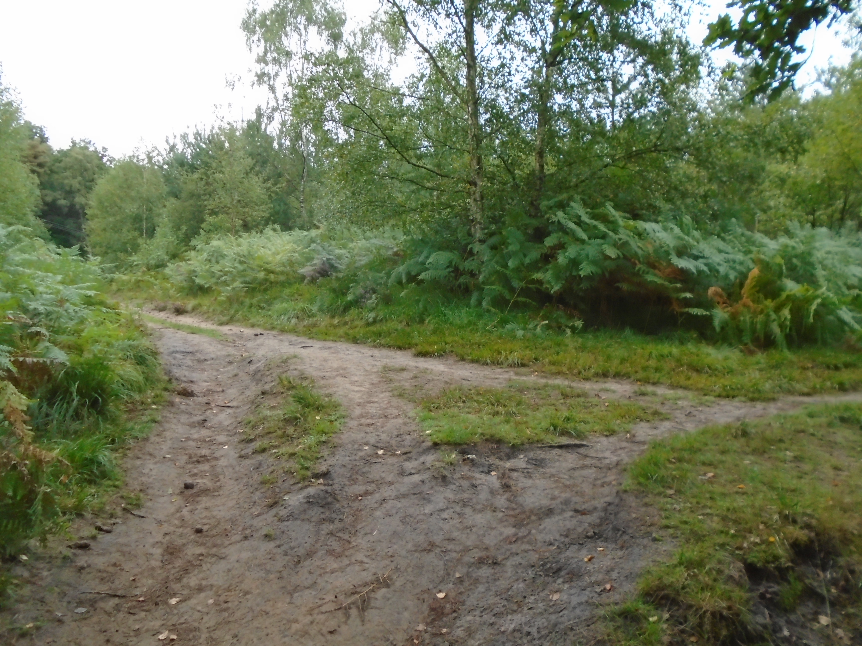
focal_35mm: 26
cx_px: 431
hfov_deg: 67.3
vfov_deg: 53.1
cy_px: 323
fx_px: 647
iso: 320
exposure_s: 1/250
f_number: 3.2
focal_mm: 4.6
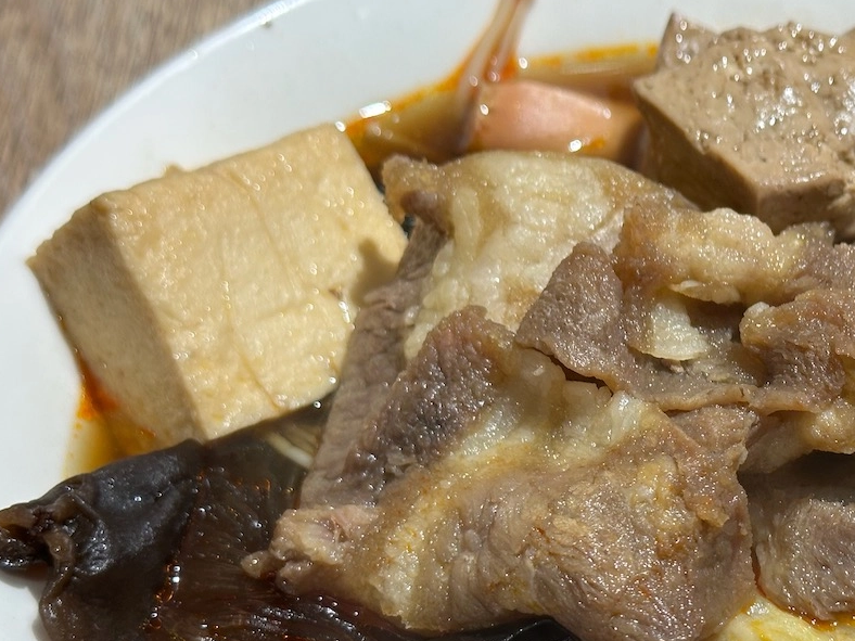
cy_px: 473
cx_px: 681
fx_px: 1927
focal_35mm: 78
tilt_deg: -48.3
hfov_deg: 24.6
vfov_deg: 18.8
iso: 64
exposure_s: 1/60
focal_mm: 6.9
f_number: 1.8
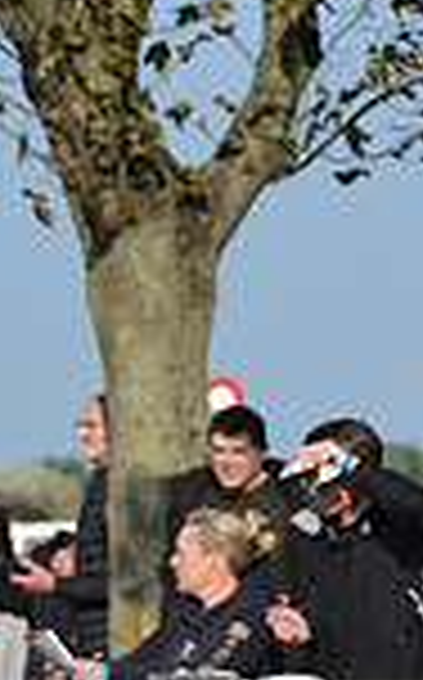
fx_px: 8417
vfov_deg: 4.6
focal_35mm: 455
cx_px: 1228
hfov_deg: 2.8
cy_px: 655
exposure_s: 1/2500
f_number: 6.3
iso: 640
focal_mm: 116
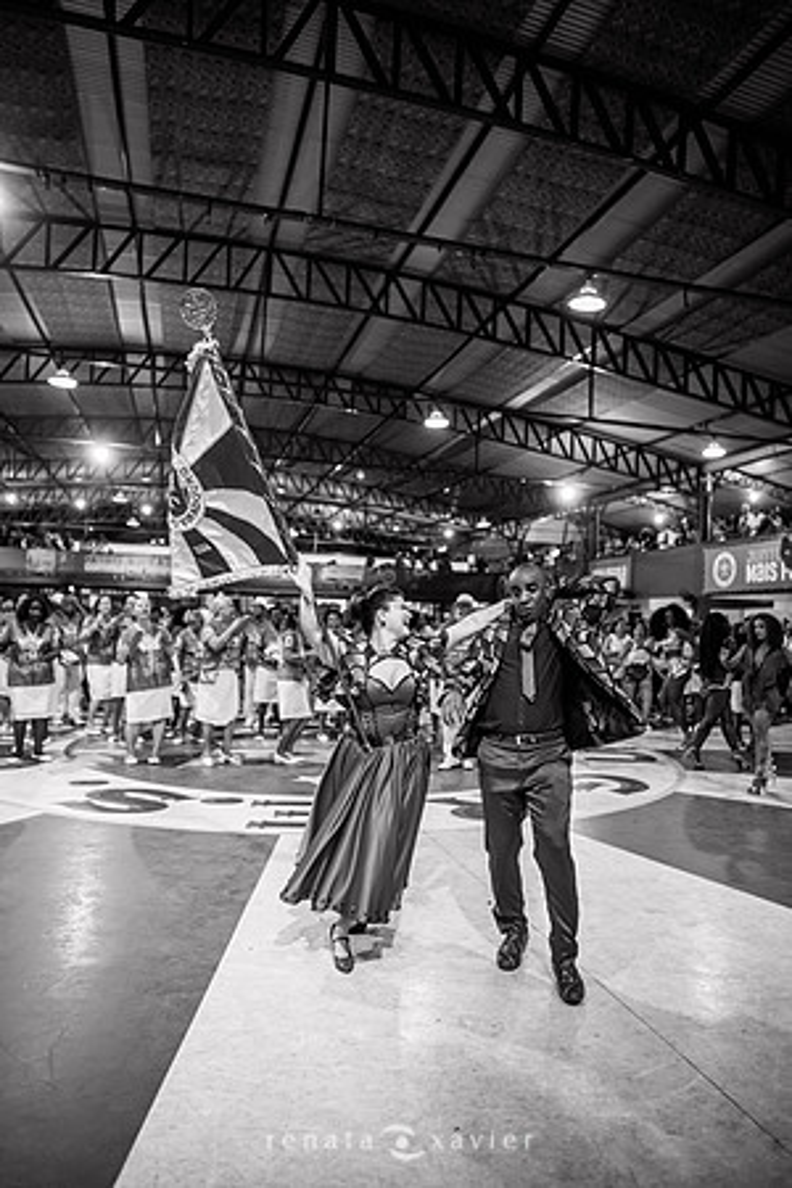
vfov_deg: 73.7
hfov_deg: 53.1
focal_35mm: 24
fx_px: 792
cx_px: 396
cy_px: 594
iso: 1600
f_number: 1.8
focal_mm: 24
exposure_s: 1/250
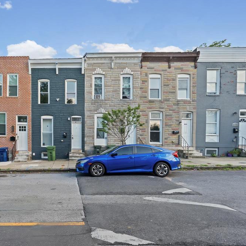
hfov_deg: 68.4
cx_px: 68
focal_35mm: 21
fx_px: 169
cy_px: 122
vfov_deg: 72.1
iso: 160
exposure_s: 1/25
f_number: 8
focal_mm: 16
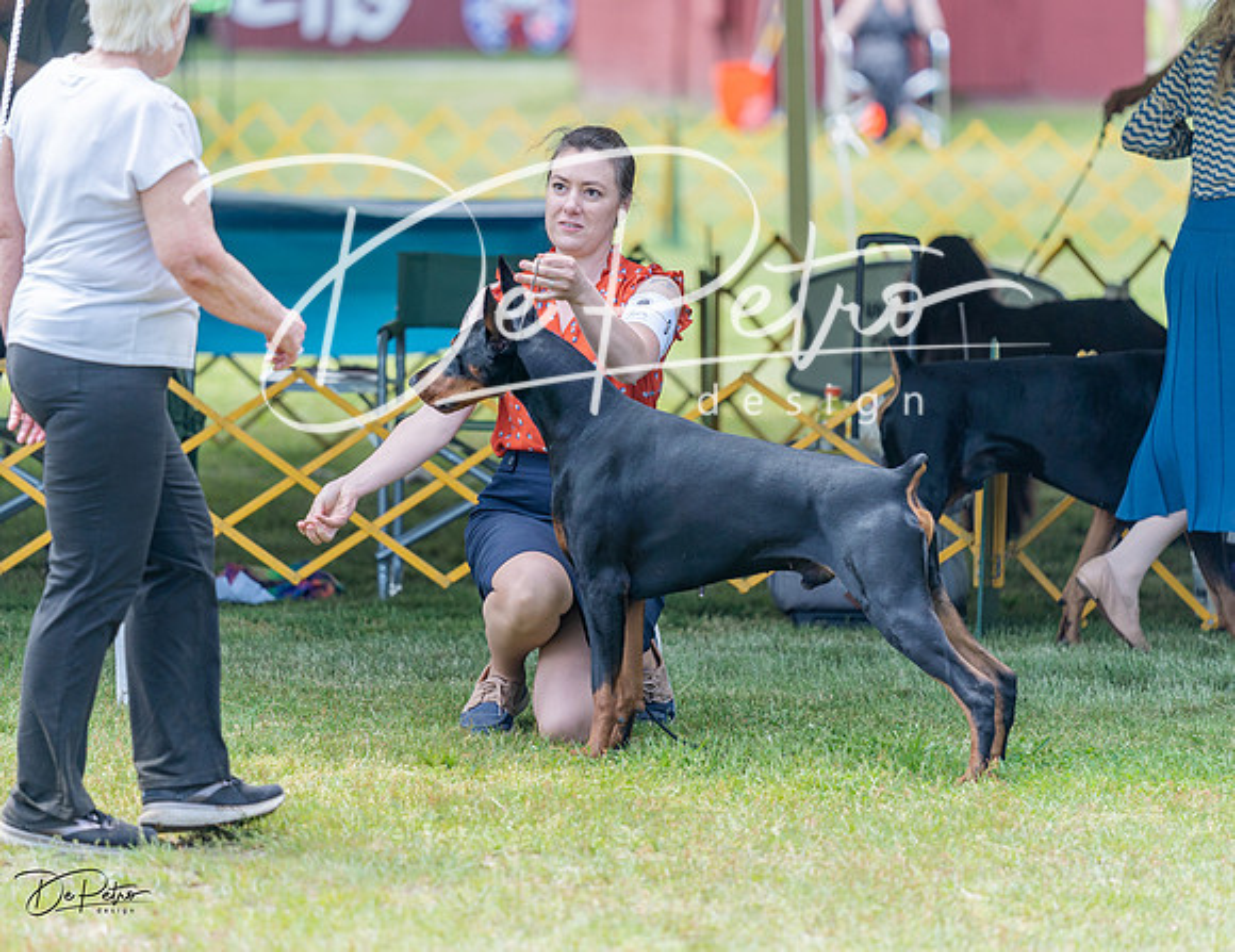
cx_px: 559
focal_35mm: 269
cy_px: 377
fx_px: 9691
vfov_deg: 5.6
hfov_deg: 7.3
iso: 125
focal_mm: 200
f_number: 2.8
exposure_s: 1/800
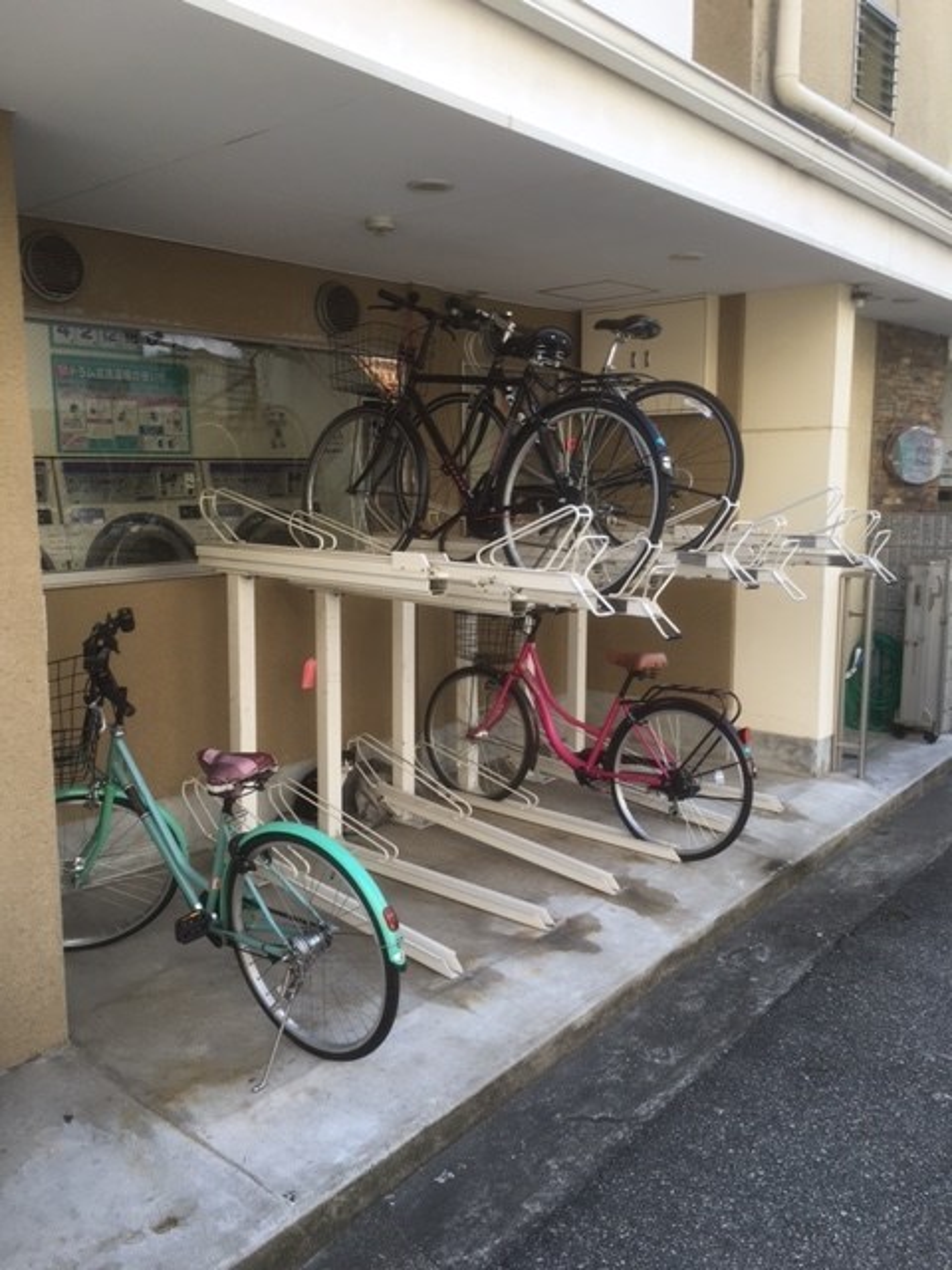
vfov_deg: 61.7
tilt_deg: -8.5
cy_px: 635
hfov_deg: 48.2
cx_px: 476
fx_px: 1063
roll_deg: -0.4
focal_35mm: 29
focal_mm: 4.15
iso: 32
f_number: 2.2
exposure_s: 1/120
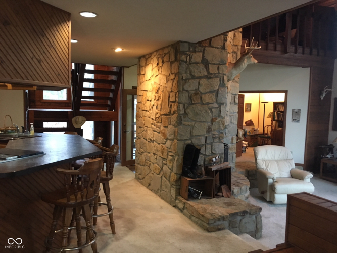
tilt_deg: -4.8
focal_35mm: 29
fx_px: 282
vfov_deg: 48.2
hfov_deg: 61.7
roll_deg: -1.7
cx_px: 168
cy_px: 126
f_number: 2.2
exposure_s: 1/17
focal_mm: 4.15
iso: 200
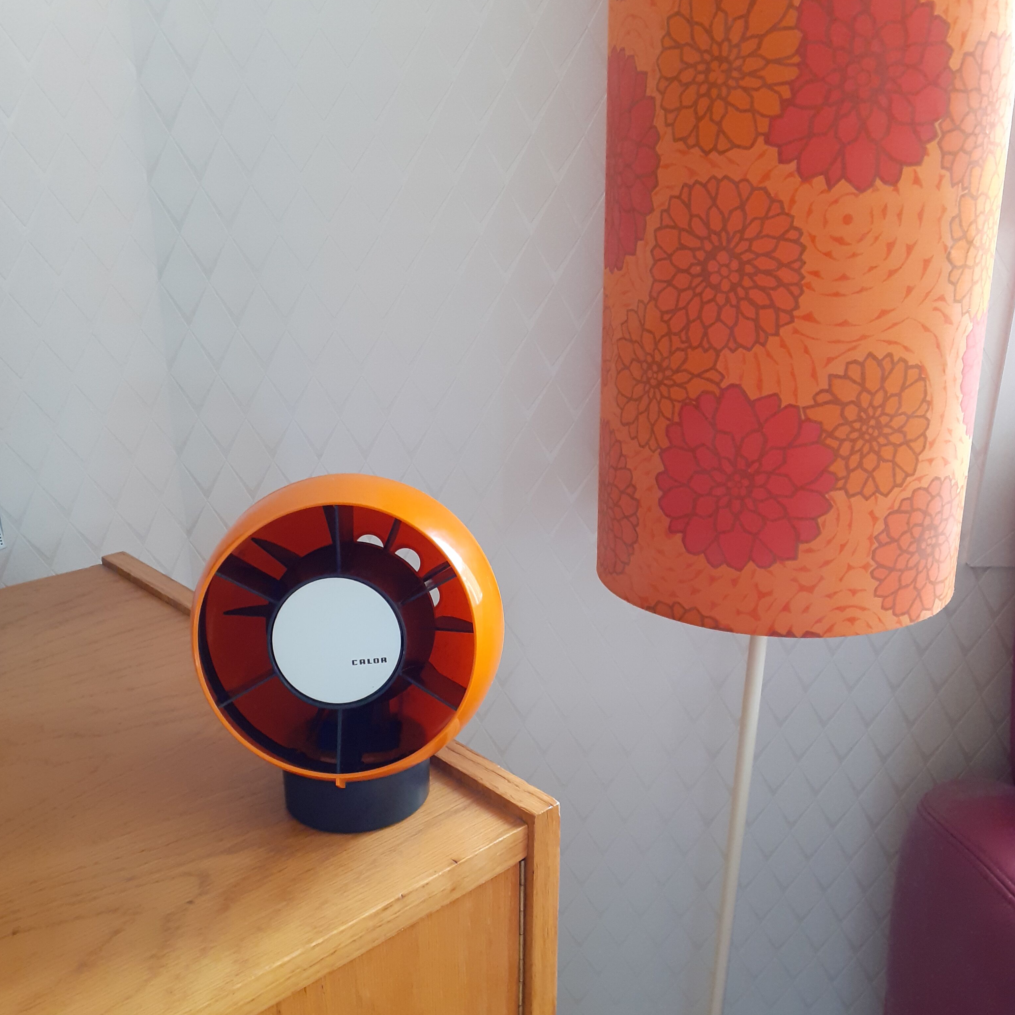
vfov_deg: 51.0
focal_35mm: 32
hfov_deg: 51.1
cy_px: 566
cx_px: 507
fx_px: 1062
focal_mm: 3.6
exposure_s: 1/33
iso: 200
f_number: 1.9
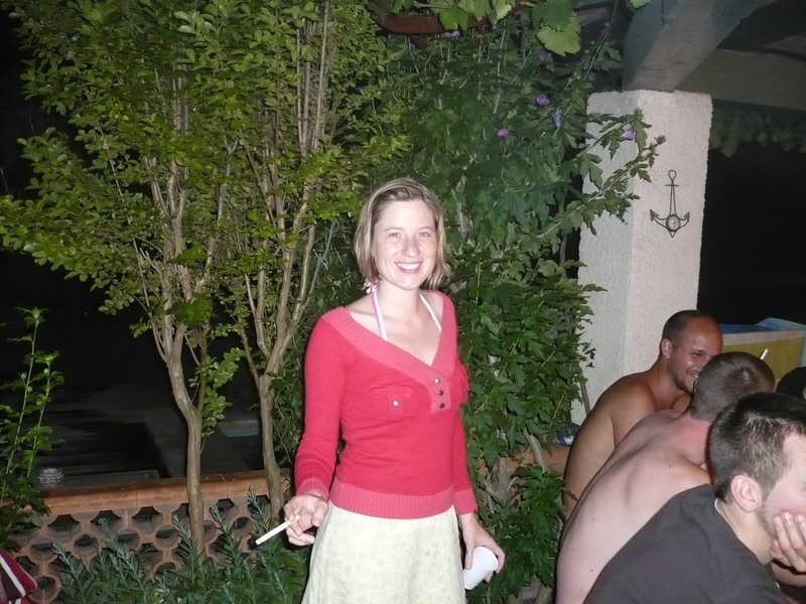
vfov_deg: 40.7
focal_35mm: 35
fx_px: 815
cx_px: 403
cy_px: 302
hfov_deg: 52.6
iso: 500
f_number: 2.8
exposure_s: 1/30
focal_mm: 5.8
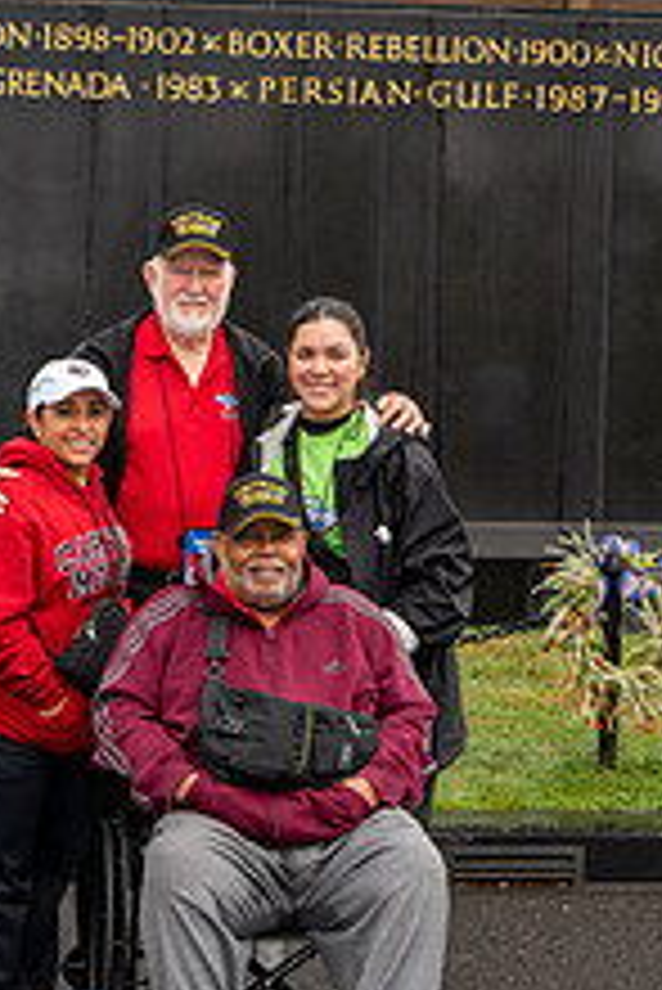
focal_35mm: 94
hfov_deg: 14.5
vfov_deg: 21.7
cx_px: 205
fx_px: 2589
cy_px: 459
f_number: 6.3
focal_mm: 46
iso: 360
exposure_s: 1/100
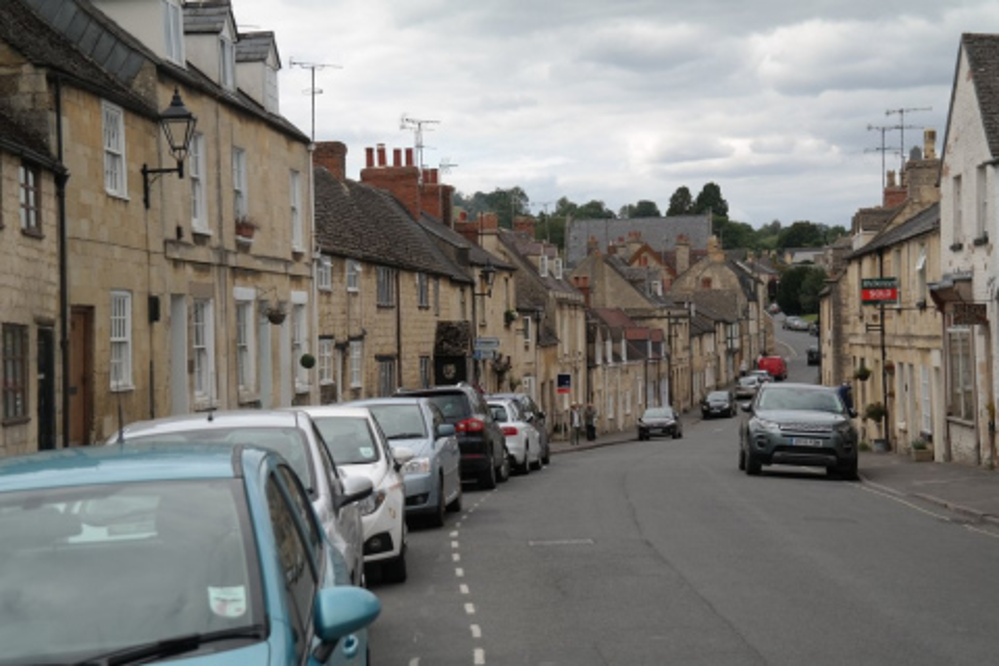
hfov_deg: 31.4
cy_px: 333
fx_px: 1776
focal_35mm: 64
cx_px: 500
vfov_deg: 21.2
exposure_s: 1/200
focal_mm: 42
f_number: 5.6
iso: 100
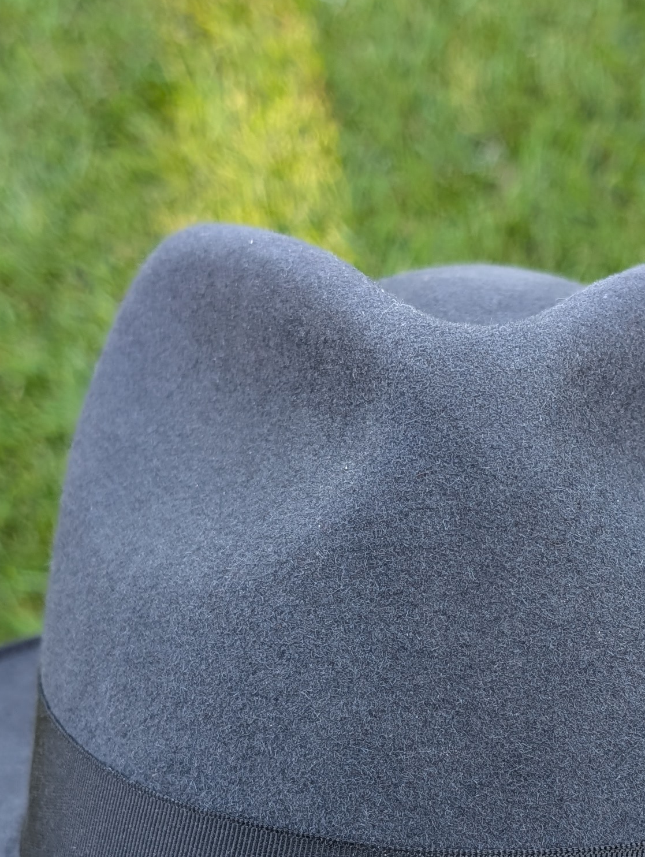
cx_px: 467
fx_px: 1636
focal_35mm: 66
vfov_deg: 29.0
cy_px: 617
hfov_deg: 22.1
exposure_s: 1/89.7
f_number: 1.68
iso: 51
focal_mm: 6.9
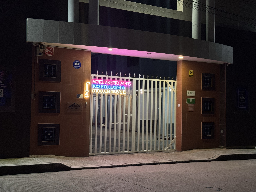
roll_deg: -0.2
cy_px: 96
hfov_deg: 39.7
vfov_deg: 30.3
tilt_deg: +2.0
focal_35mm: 48
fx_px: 355
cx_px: 128
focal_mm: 6.76
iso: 160
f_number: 1.78
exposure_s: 1/60
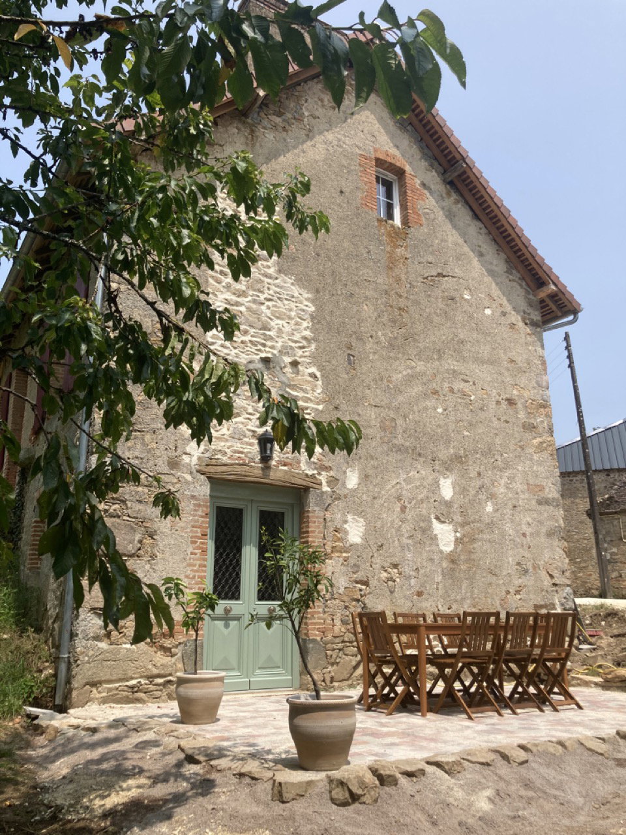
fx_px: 675
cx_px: 313
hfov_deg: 49.7
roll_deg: +0.0
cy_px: 418
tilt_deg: +18.2
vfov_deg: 63.4
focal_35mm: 28
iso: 20
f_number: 1.8
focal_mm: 3.99
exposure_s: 1/2183
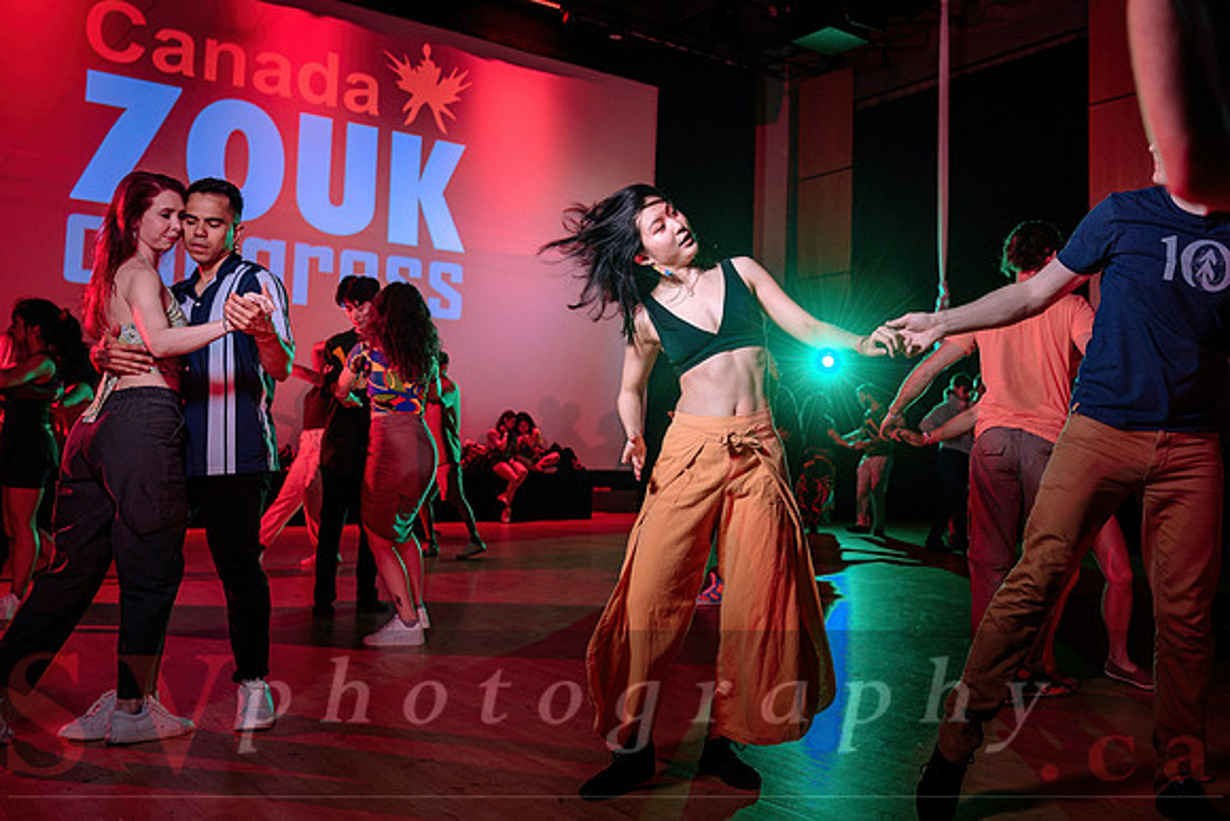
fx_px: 1194
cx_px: 739
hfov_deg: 54.1
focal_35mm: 35
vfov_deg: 37.9
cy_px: 360
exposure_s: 1/60
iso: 1000
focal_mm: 29
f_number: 3.2
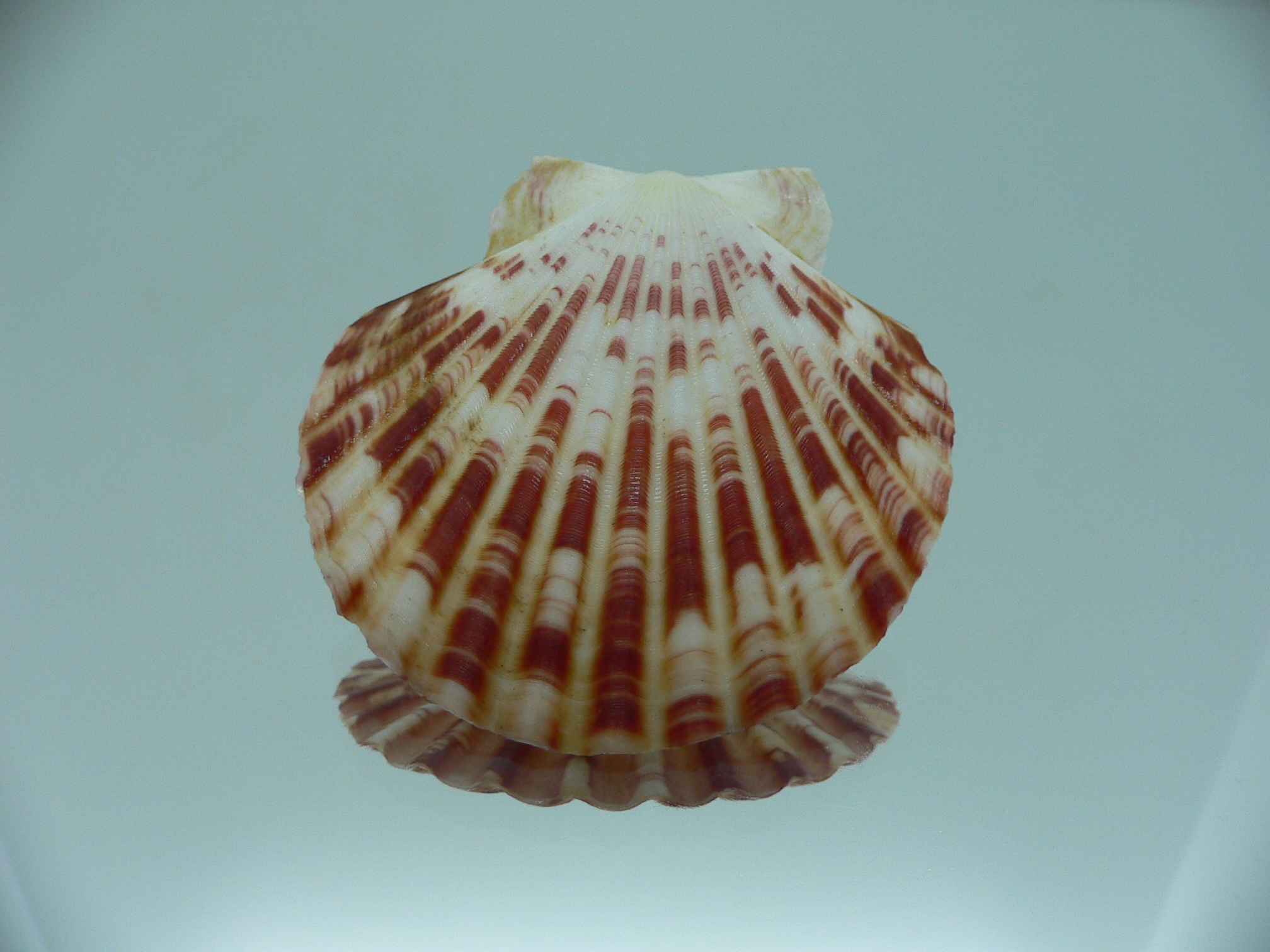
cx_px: 635
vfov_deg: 40.7
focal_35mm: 35
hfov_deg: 52.6
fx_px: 1284
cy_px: 476
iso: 80
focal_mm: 4.6
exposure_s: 1/60
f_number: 2.8
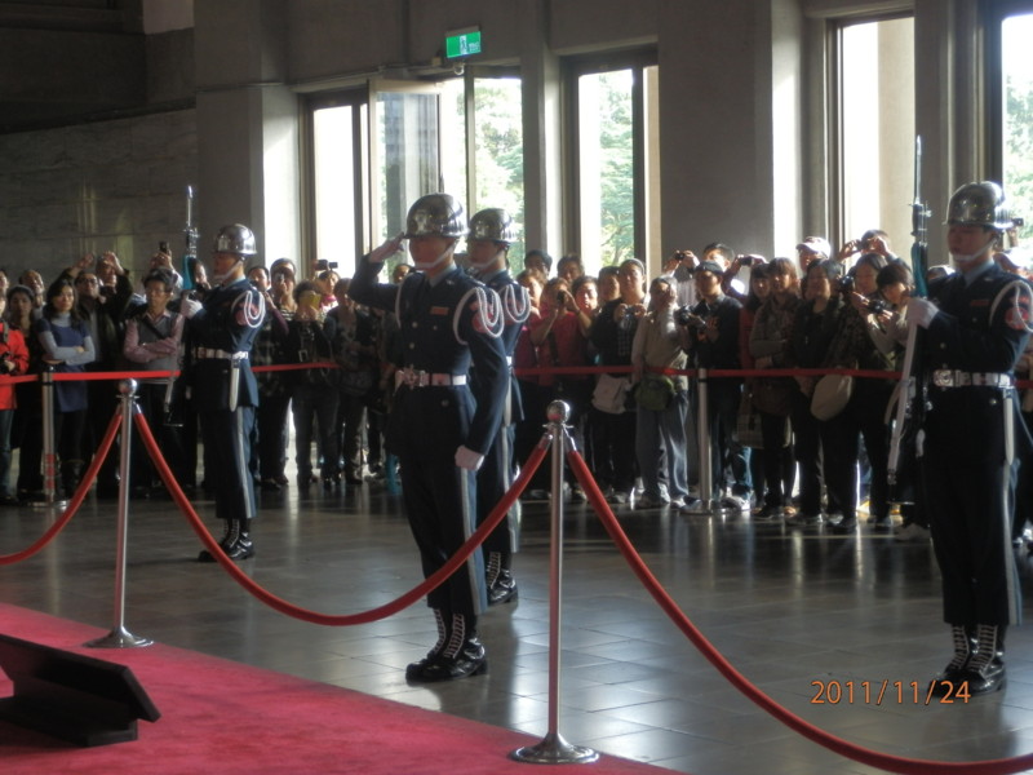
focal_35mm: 77
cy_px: 388
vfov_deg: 19.1
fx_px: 2298
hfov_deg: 25.3
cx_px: 516
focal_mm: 13.8
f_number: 4.9
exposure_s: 1/25
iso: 200
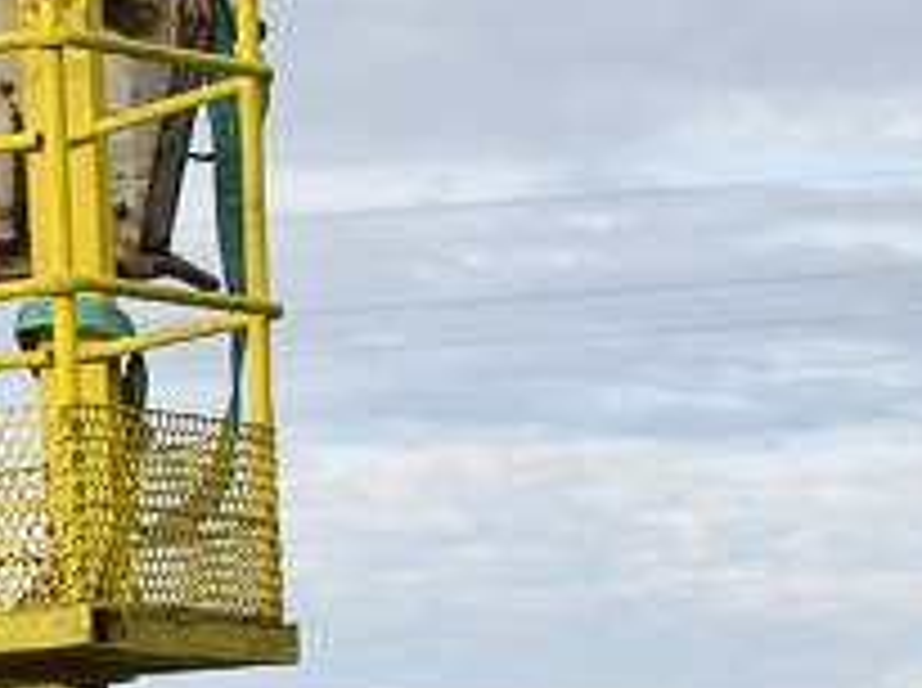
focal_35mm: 220
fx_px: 5849
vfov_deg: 6.7
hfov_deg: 8.2
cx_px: -1358
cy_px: 782
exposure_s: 1/400
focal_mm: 26
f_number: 5.6
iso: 200
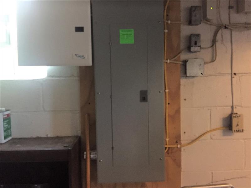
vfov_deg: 48.2
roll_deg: +0.3
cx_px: 126
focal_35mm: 29
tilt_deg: -4.1
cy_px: 94
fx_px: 210
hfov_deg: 61.7
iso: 400
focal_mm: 4.15
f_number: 2.2
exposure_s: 1/15
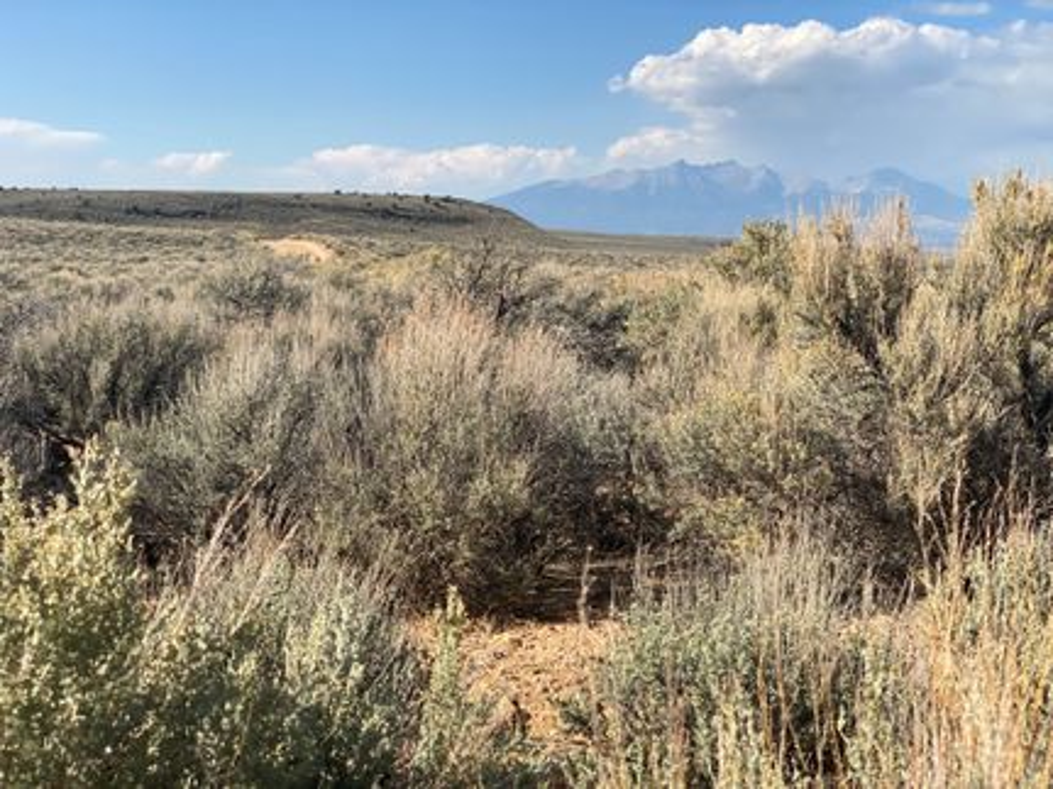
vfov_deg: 28.0
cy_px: 394
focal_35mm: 52
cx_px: 526
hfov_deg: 36.8
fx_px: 1581
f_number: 2
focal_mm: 6
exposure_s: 1/1410
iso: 20
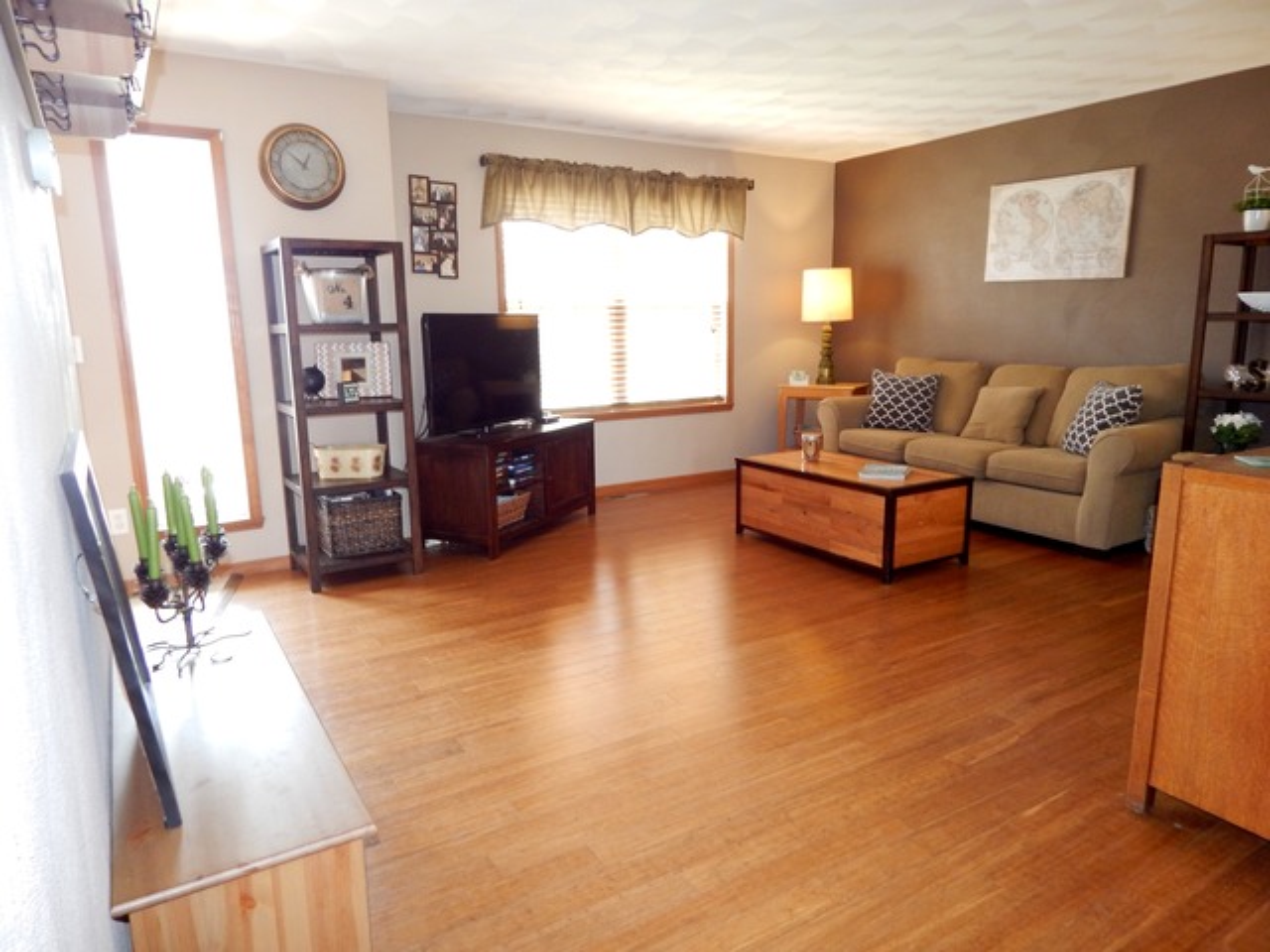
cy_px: 476
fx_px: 807
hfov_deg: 76.4
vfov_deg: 61.1
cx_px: 635
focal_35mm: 22
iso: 200
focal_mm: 4
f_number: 3
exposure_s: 1/30
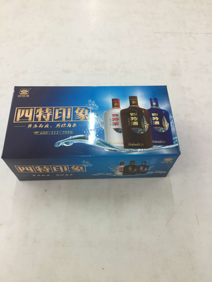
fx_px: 237
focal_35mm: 29
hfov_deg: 48.2
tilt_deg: -61.3
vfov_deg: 61.7
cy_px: 141
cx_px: 106
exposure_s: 1/33
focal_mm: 4.15
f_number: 2.2
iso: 160
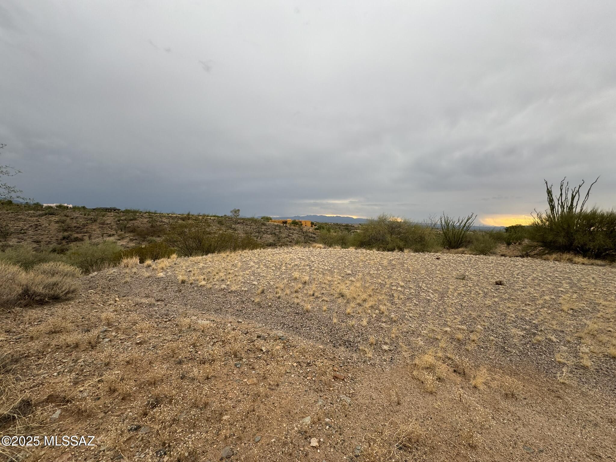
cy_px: 231
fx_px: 249
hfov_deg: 102.1
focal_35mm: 14
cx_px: 308
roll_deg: -1.2
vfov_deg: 85.7
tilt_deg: -1.9
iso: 50
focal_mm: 2.22
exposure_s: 1/99
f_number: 2.2
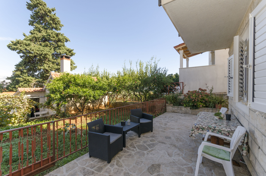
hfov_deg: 100.5
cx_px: 133
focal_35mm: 15
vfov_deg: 77.1
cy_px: 88
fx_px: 111
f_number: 8
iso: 100
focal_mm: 10
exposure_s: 1/200
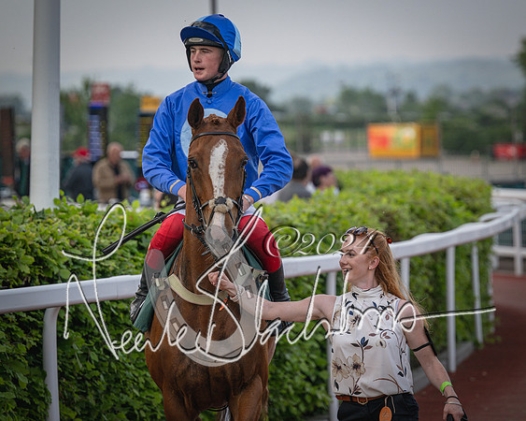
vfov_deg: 6.8
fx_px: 3531
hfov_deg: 8.5
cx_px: 315
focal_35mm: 227
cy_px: 179
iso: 400
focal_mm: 170
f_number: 4
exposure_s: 1/1250
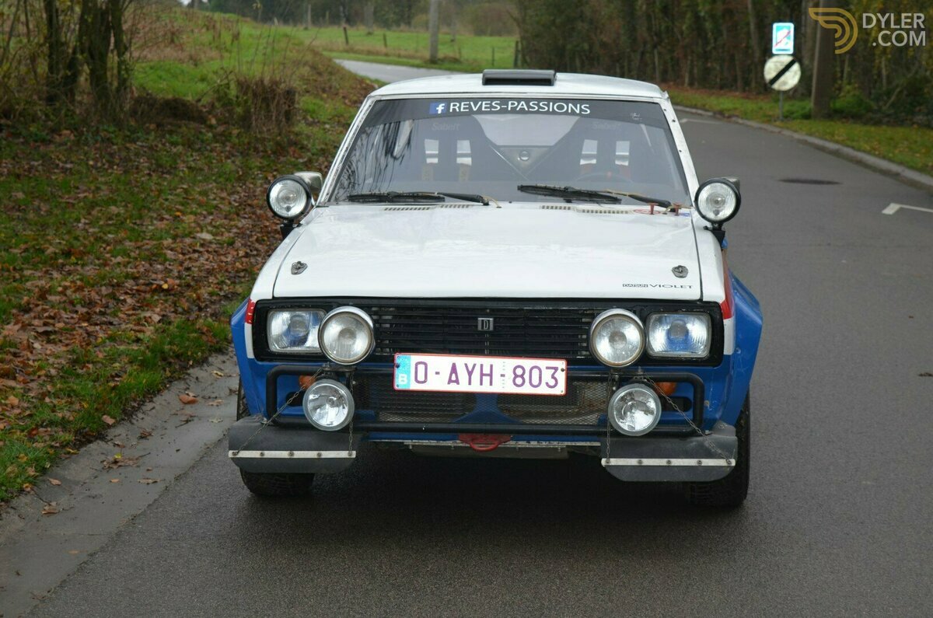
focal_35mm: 75
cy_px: 309
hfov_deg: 27.0
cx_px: 466
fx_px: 1940
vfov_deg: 18.1
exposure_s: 1/125
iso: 280
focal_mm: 50
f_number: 5.6
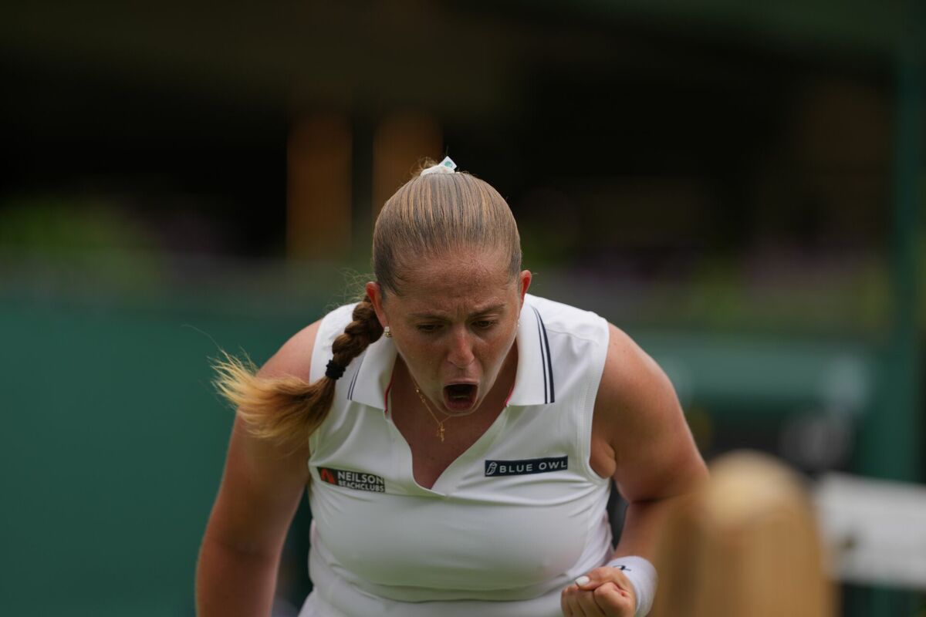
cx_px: 463
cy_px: 308
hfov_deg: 6.9
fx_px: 7716
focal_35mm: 300
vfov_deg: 4.6
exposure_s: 1/1250
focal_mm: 300
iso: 100
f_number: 2.8
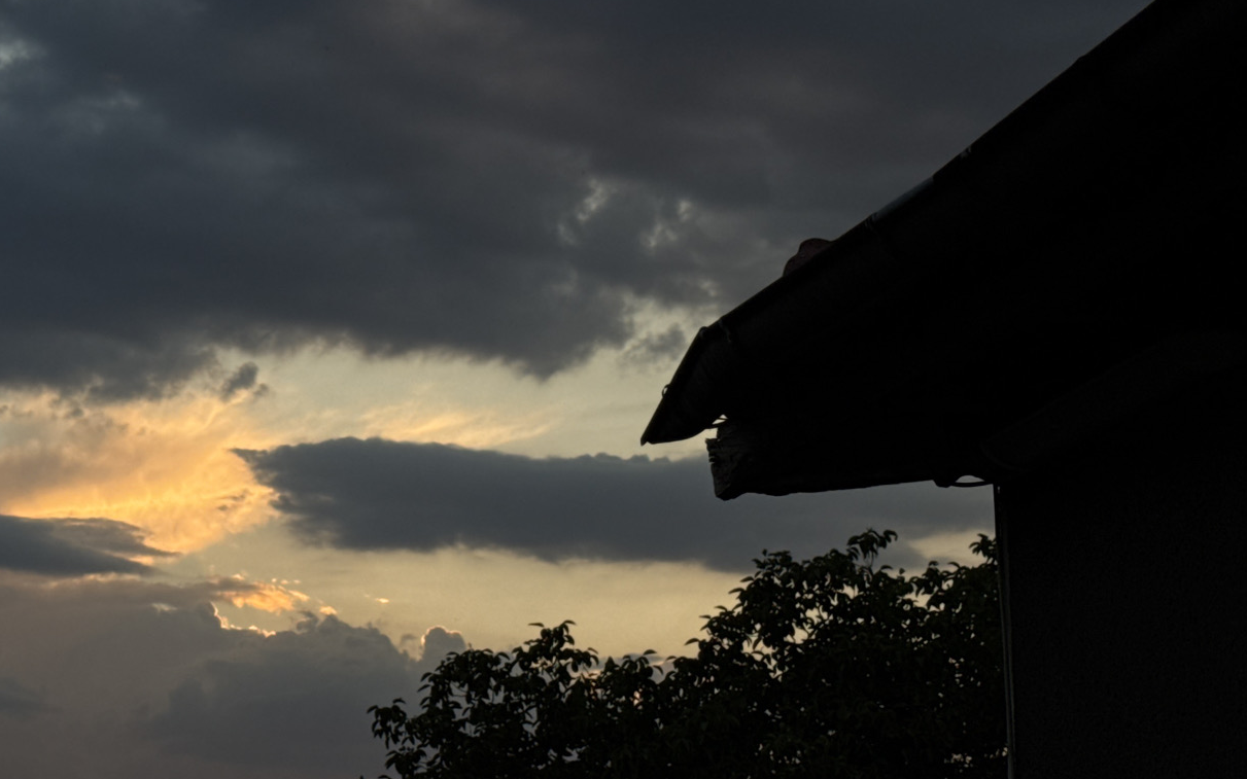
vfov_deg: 15.5
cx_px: 229
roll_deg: -1.2
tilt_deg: +10.8
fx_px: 2855
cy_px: 488
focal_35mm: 84
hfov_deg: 24.2
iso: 64
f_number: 1.78
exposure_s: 1/1715
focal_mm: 6.76
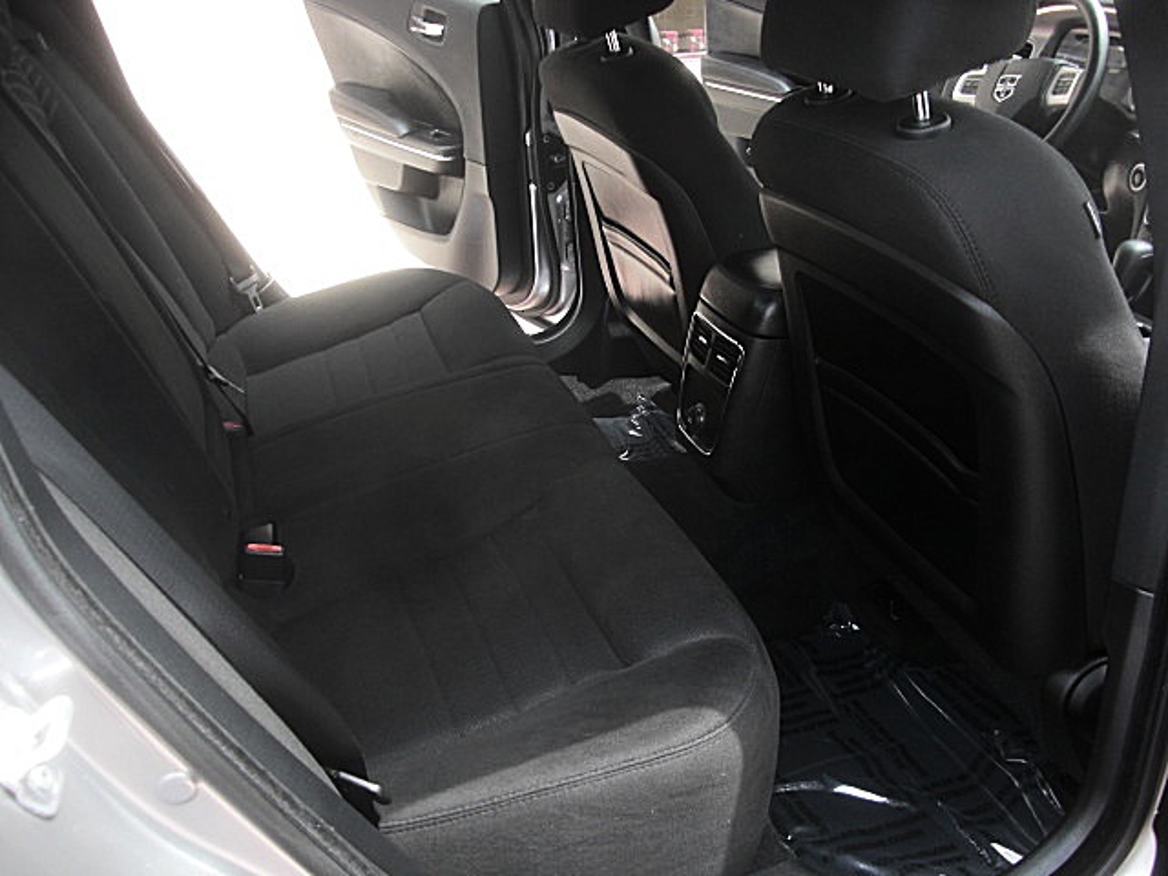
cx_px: 584
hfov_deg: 51.4
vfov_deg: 39.7
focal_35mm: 36
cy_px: 438
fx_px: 1215
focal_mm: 6.3
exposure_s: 1/60
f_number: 2.8
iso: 50
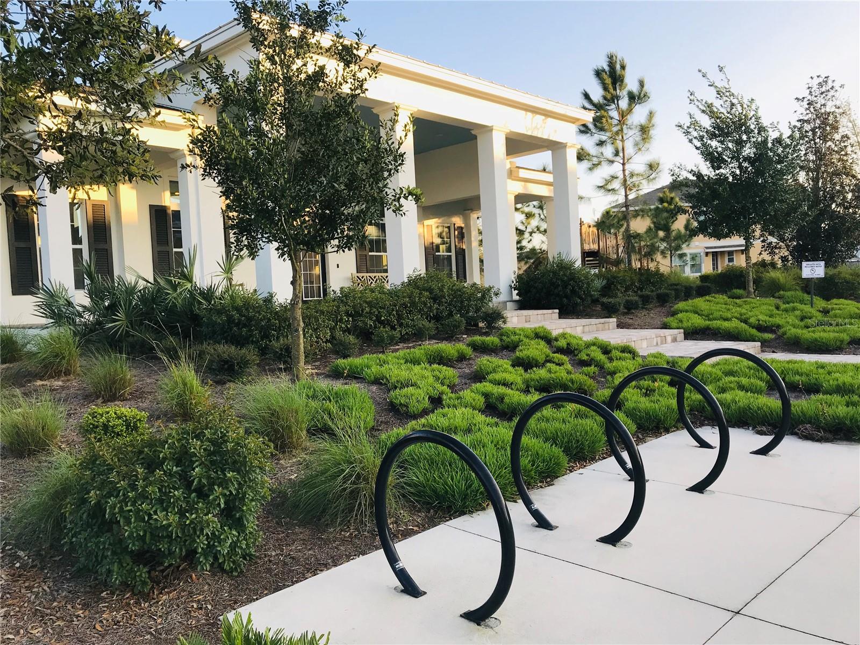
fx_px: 696
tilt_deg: -1.2
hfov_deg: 63.4
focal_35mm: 28
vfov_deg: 49.7
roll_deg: +2.9
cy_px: 322
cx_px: 430
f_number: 1.8
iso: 20
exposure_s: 1/437
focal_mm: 3.99
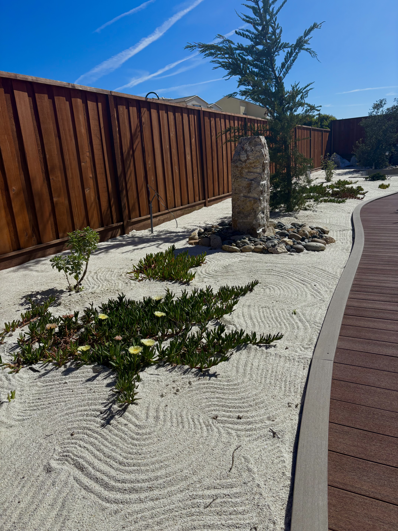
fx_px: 399
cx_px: 199
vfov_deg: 67.3
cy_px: 266
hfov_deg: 53.1
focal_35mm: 26
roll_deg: +3.9
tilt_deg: -13.9
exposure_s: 1/6993
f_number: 1.6
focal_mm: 5.96
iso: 50
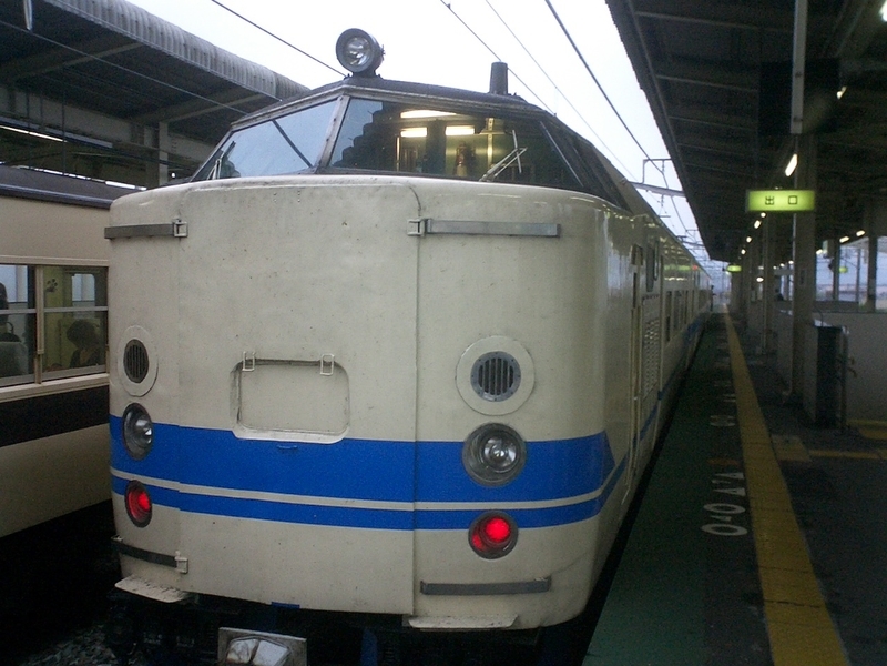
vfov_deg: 38.7
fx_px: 948
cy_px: 333
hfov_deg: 50.1
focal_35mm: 37
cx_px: 444
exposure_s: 1/80
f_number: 3.5
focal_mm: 5.6
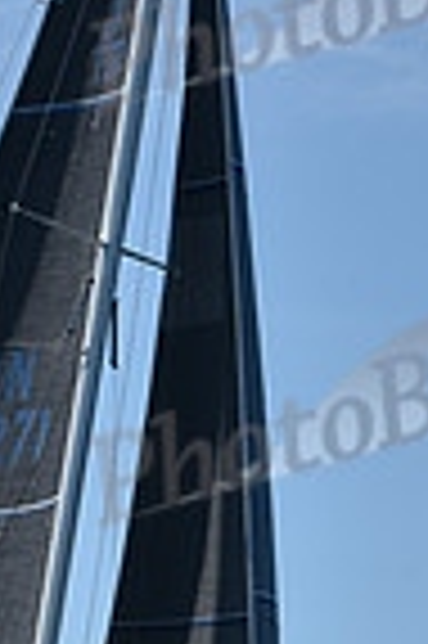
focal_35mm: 415
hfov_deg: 3.3
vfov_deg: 5.0
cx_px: -142
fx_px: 7418
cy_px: 707
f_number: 8
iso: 250
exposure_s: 1/1600
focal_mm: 102
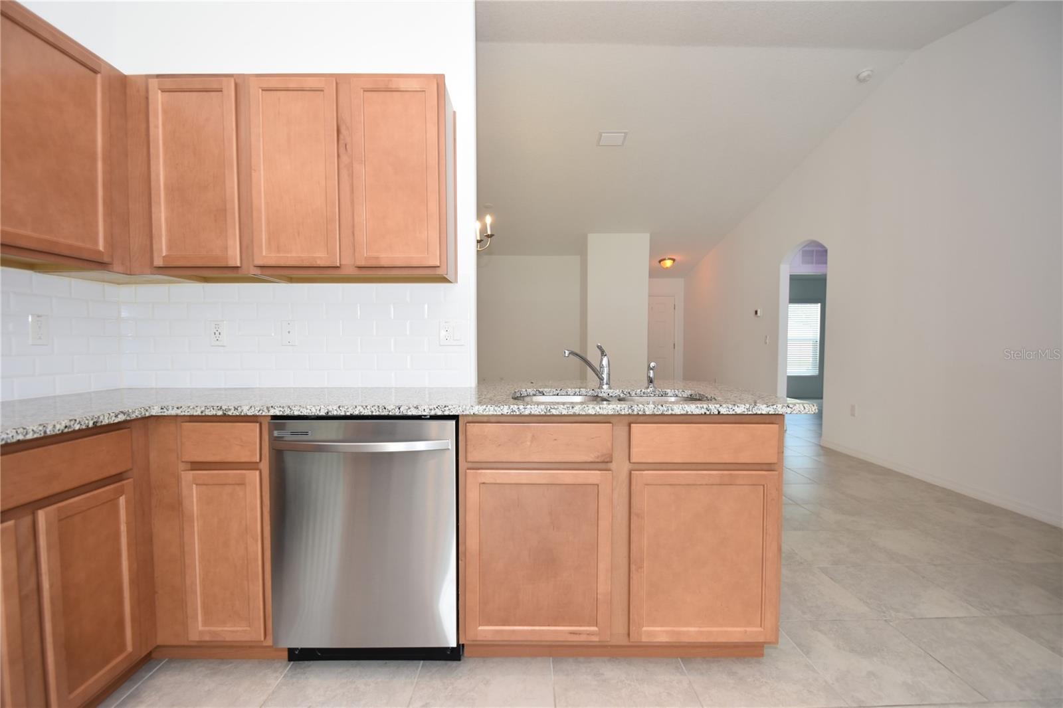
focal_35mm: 15
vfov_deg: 77.3
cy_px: 354
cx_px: 532
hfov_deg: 100.4
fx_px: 443
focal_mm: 10
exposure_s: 1/60
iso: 220
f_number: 4
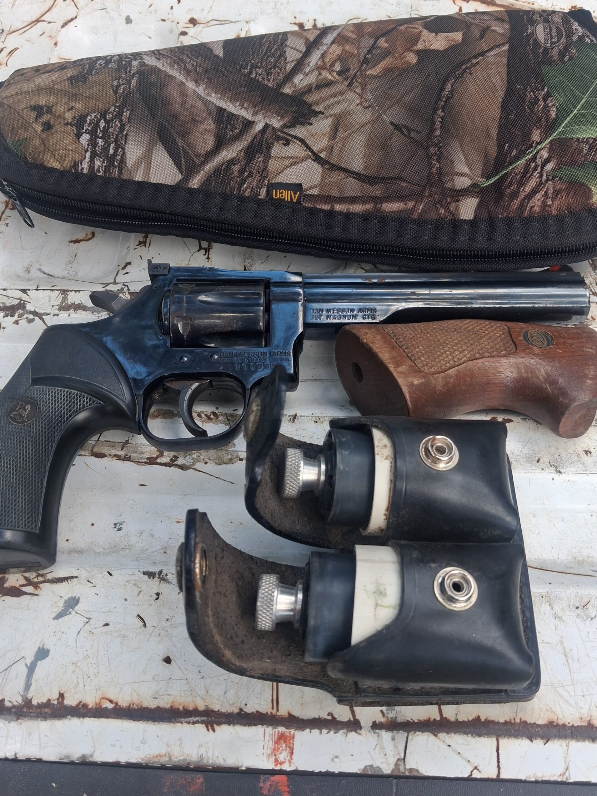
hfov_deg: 45.4
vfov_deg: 58.4
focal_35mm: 31
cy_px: 397
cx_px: 317
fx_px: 713
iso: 32
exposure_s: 1/120
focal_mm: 4
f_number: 1.8
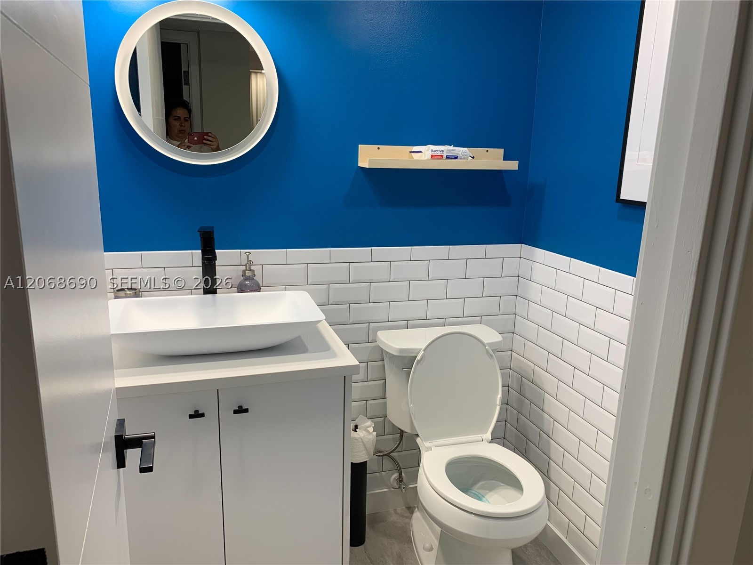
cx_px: 376
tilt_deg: -12.9
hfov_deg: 67.3
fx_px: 566
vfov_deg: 53.1
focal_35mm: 26
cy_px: 282
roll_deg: -0.4
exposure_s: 1/60
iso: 50
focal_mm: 4.25
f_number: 1.8
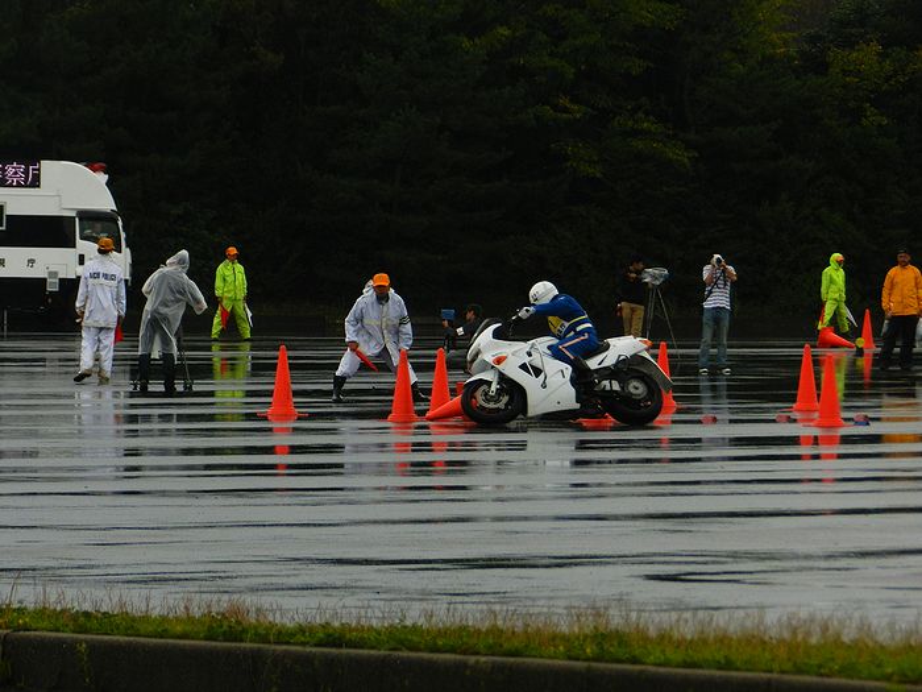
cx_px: 461
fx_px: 9056
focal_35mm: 340
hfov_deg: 5.8
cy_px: 346
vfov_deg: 4.4
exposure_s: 1/800
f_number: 5.5
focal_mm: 60.5
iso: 200
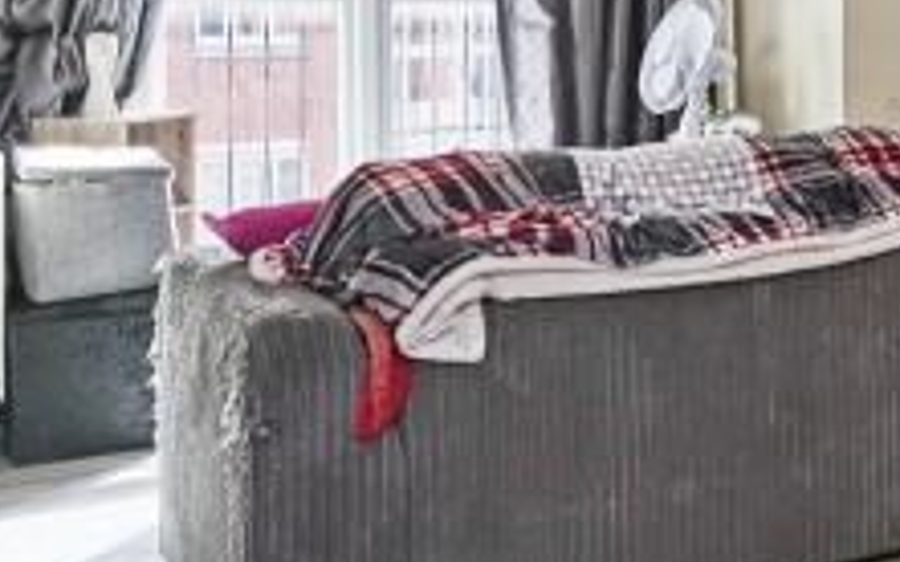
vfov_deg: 19.2
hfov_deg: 24.2
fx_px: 1618
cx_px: 1356
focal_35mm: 66
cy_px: 22
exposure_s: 1/100
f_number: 8
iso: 400
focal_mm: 14
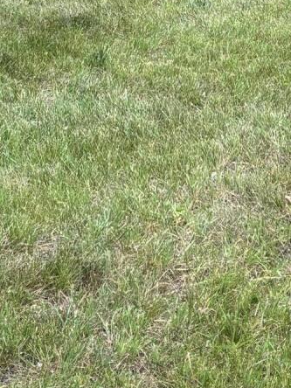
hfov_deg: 12.6
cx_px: 193
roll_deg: -1.3
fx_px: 1311
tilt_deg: -5.1
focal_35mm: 117
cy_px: -144
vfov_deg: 15.8
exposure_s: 1/255
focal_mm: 5.96
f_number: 1.6
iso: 40
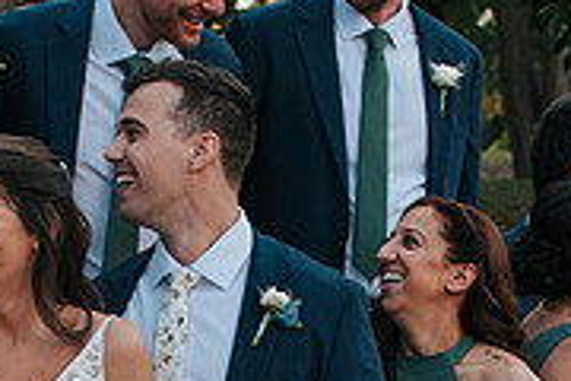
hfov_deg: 11.3
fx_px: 2886
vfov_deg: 7.5
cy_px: 452
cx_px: 206
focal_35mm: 182
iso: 100
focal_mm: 35
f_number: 3.2
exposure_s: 1/320
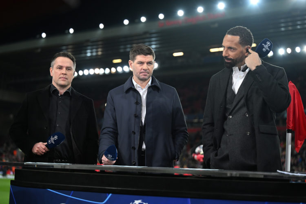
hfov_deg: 28.8
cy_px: 102
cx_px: 153
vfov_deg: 19.5
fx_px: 595
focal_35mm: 70
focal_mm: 70
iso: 2000
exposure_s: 1/1600
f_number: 2.8
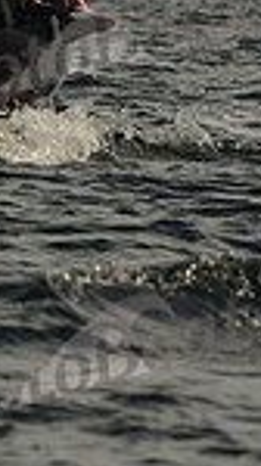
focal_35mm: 1620
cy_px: -75
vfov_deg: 1.3
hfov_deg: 0.7
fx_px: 19999
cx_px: -264
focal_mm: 400
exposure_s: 1/1250
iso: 320
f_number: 9
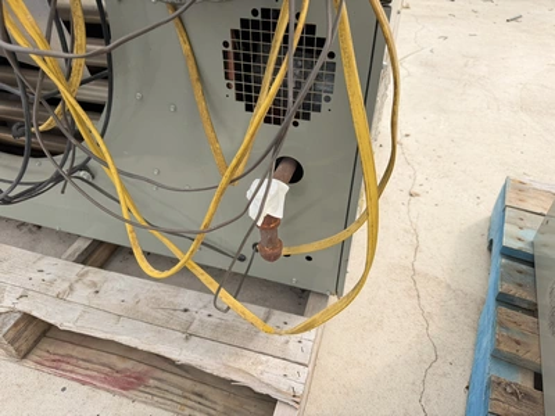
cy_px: 208
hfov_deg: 71.6
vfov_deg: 56.8
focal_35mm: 24
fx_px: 385
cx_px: 278
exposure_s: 1/1727
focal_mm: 6.76
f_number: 1.78
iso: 80
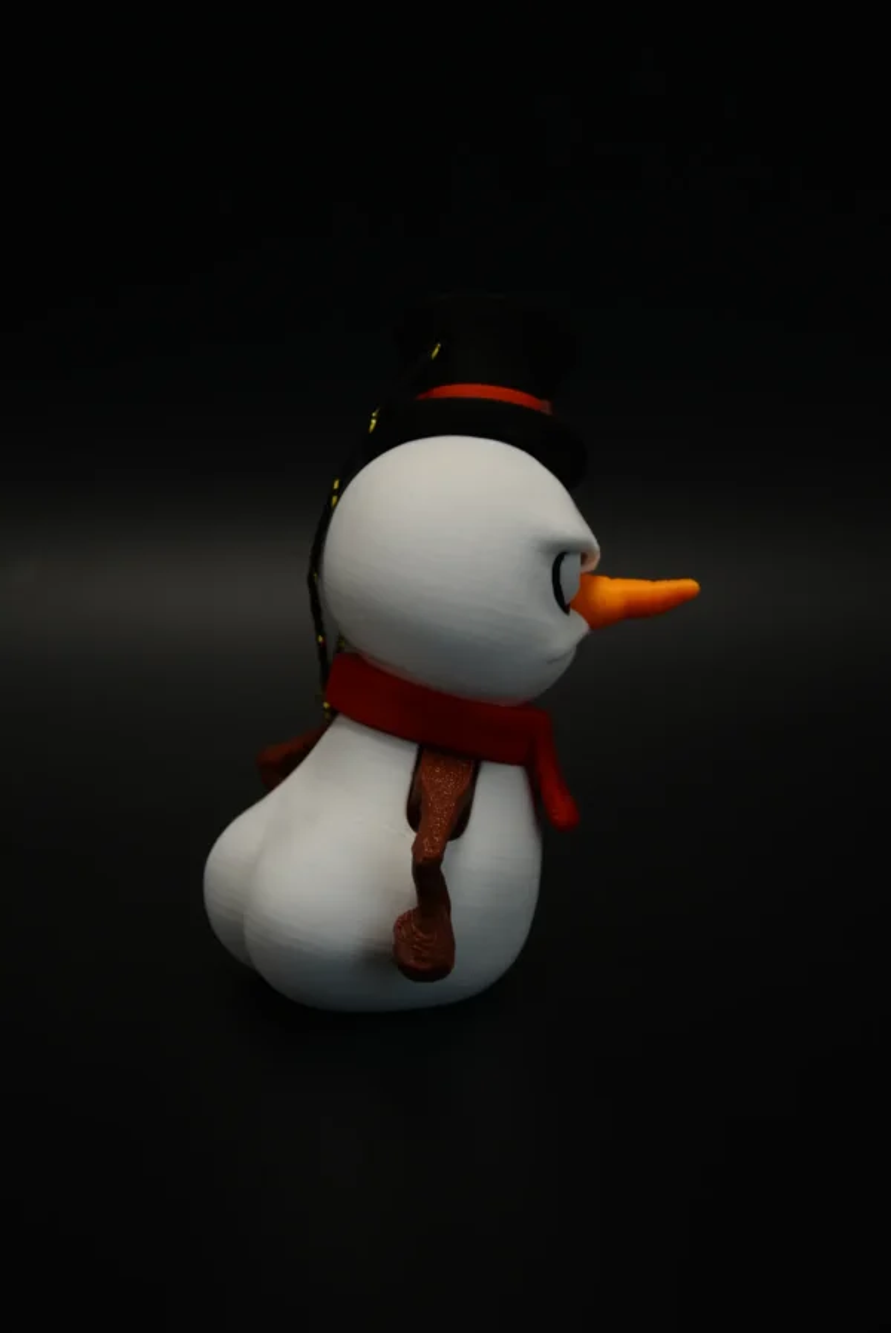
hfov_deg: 13.8
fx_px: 3669
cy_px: 666
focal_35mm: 99
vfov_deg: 20.6
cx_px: 446
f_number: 5.3
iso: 400
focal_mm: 66
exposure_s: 1/80
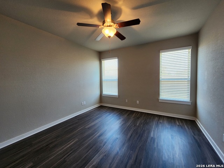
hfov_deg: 106.2
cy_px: 84
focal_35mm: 13
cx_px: 112
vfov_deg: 89.9
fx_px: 84
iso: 200
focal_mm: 2.2
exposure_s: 1/60
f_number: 2.2
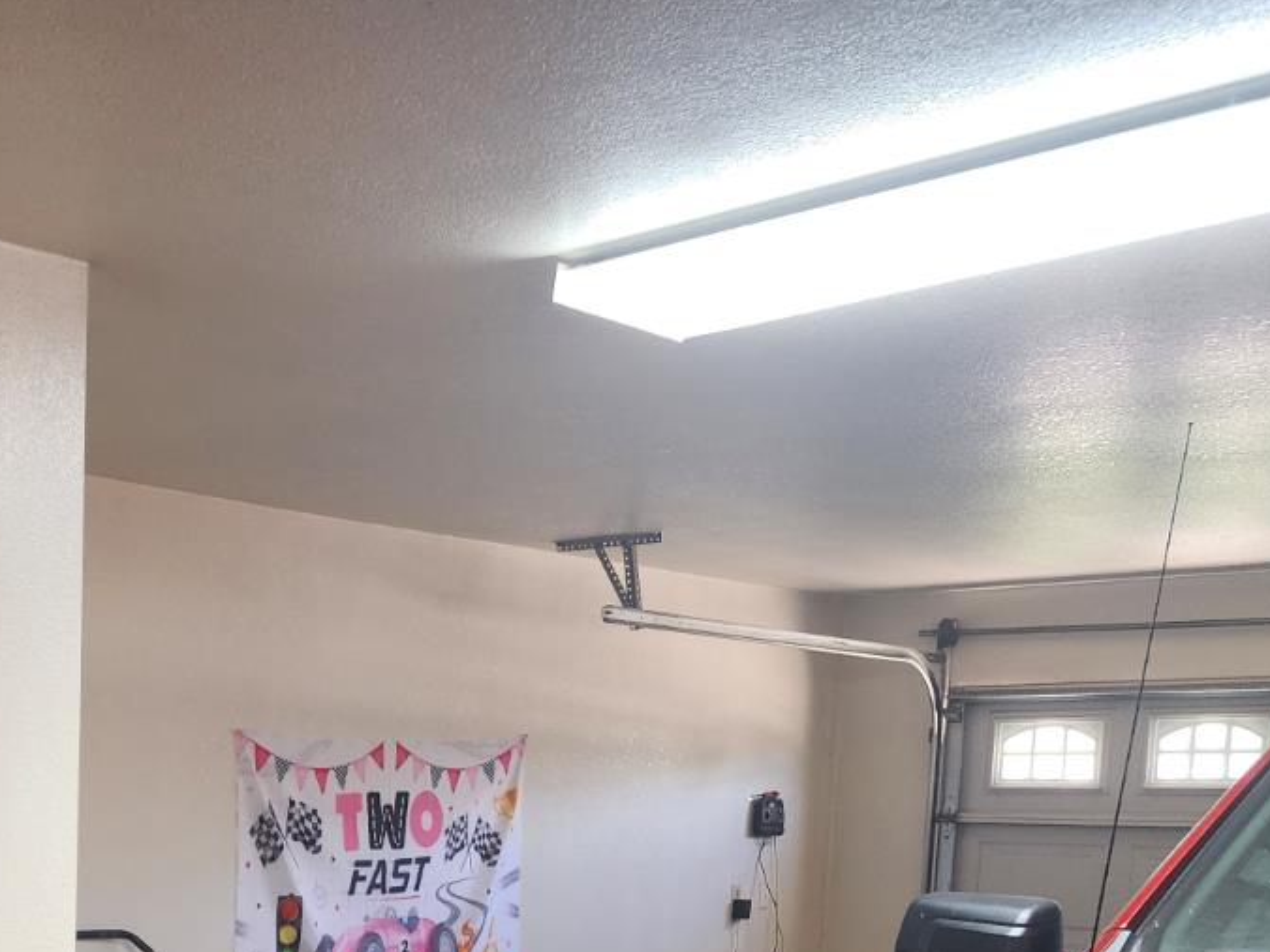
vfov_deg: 26.6
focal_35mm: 51
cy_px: 1013
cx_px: 148
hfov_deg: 35.5
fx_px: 1871
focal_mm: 6.4
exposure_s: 1/120
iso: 250
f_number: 1.8
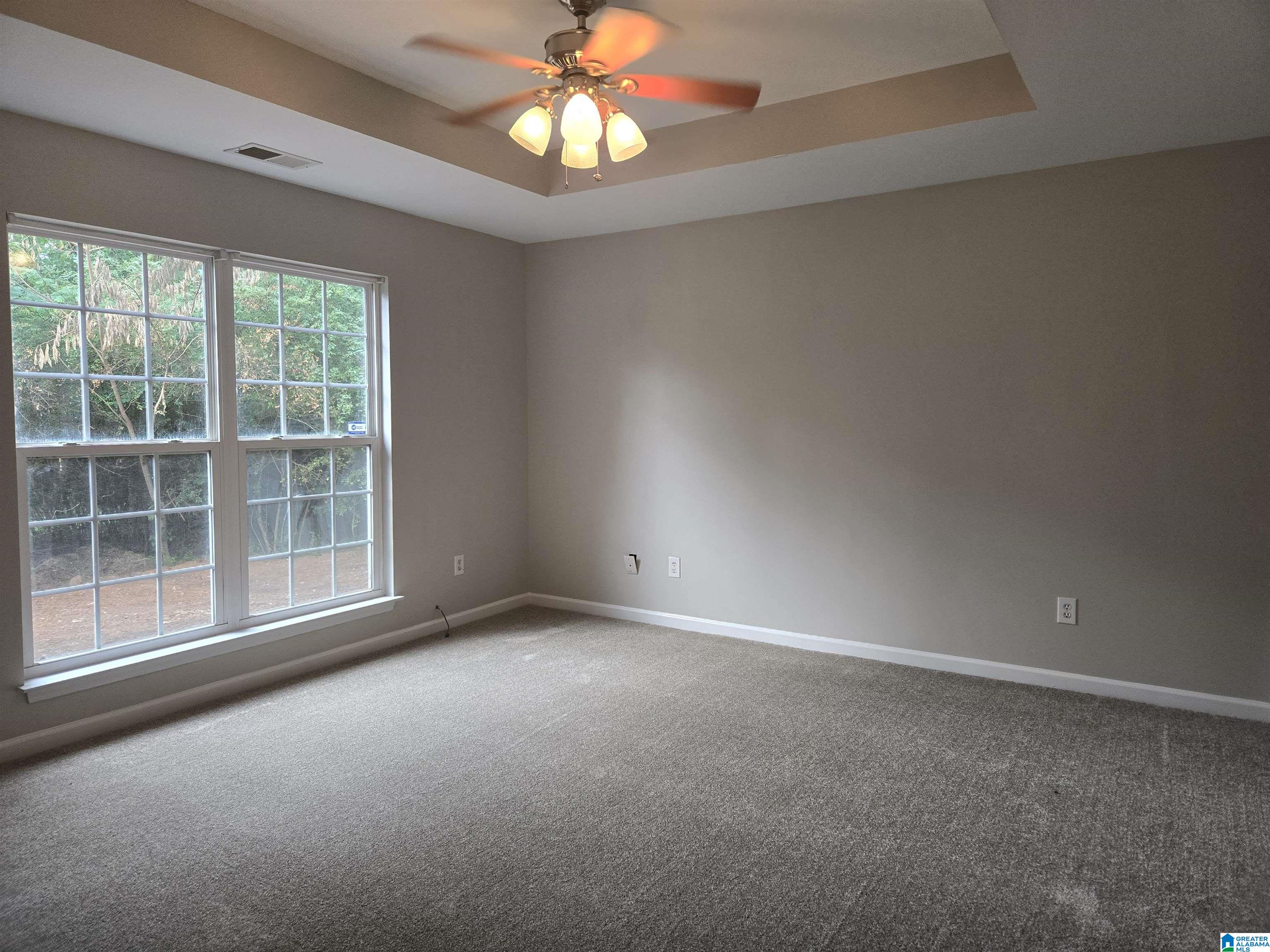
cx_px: 635
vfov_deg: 58.9
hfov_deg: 73.9
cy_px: 476
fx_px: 844
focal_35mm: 23
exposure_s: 1/120
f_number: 1.8
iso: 200
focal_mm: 5.4
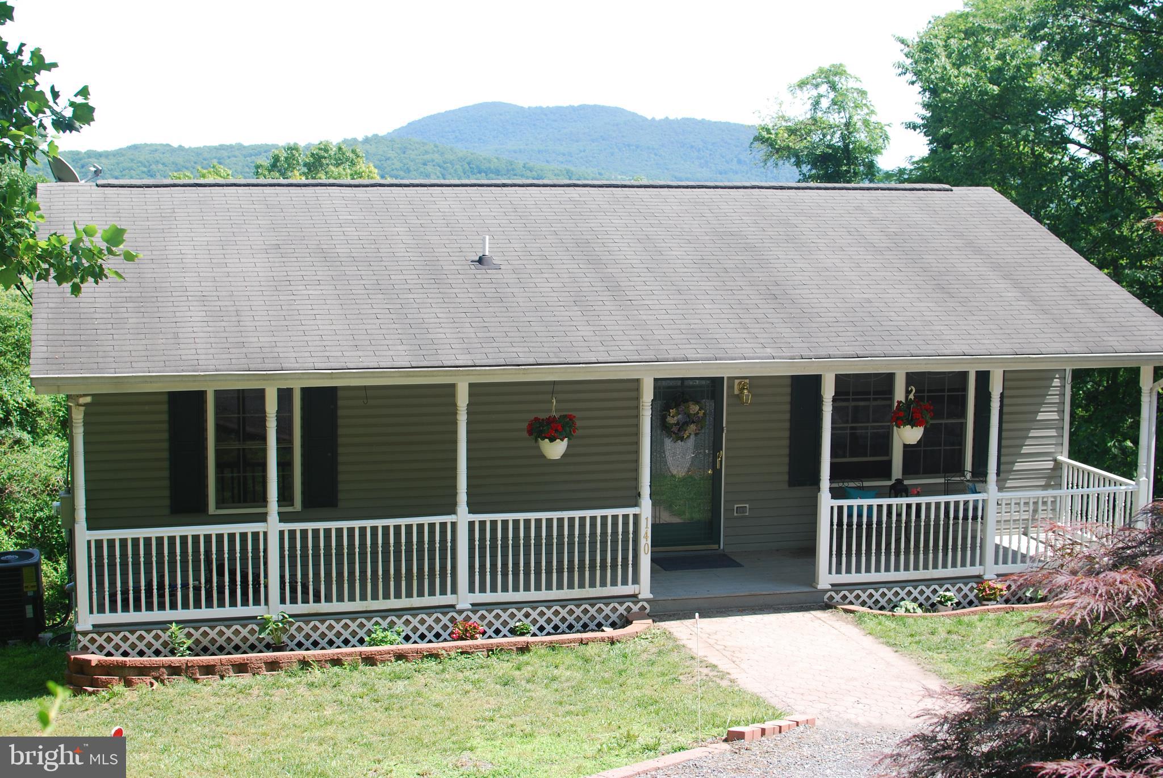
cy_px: 389
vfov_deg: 25.8
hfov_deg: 37.8
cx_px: 582
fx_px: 1698
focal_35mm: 52
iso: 110
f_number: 5.6
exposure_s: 1/125
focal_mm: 35
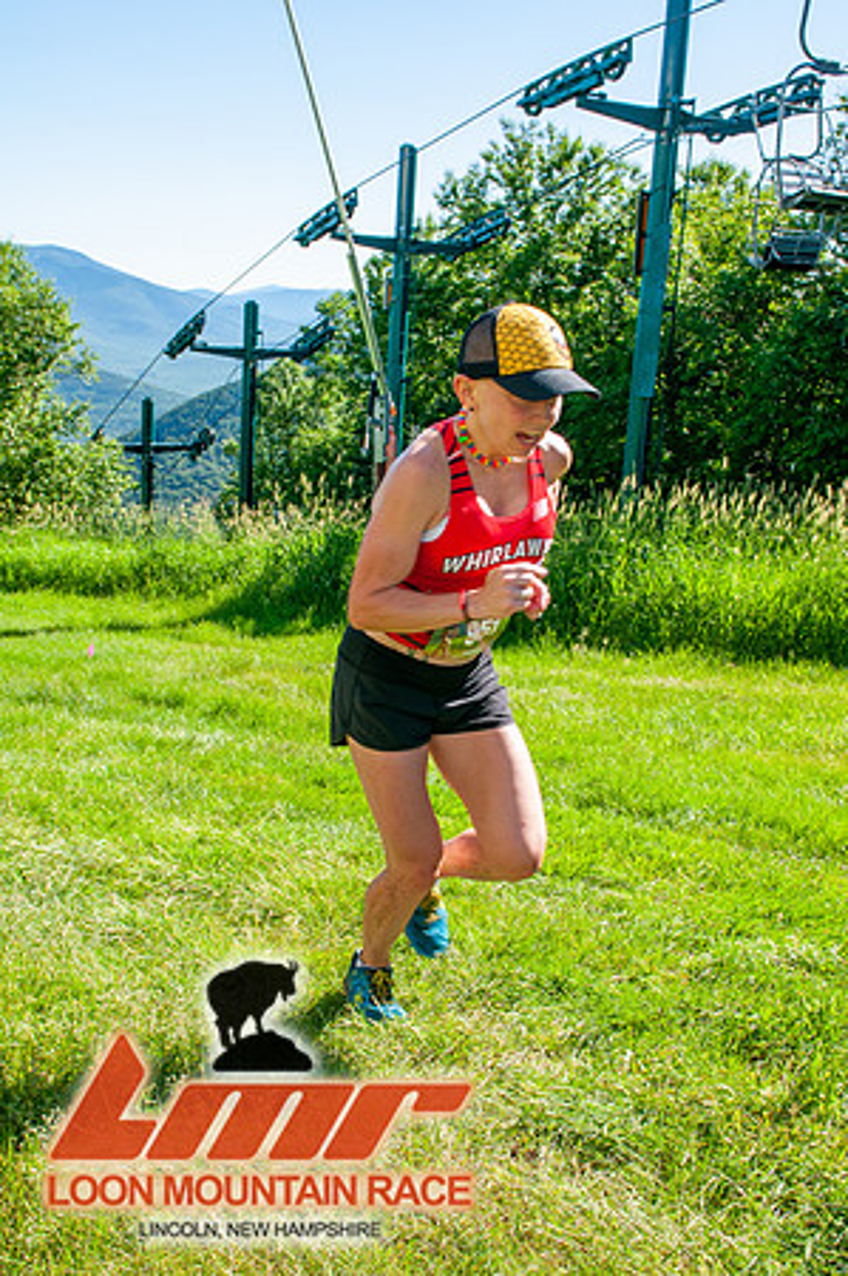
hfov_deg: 36.8
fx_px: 1275
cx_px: 424
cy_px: 638
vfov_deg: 53.2
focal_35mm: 36
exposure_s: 1/320
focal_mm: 24
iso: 200
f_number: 8
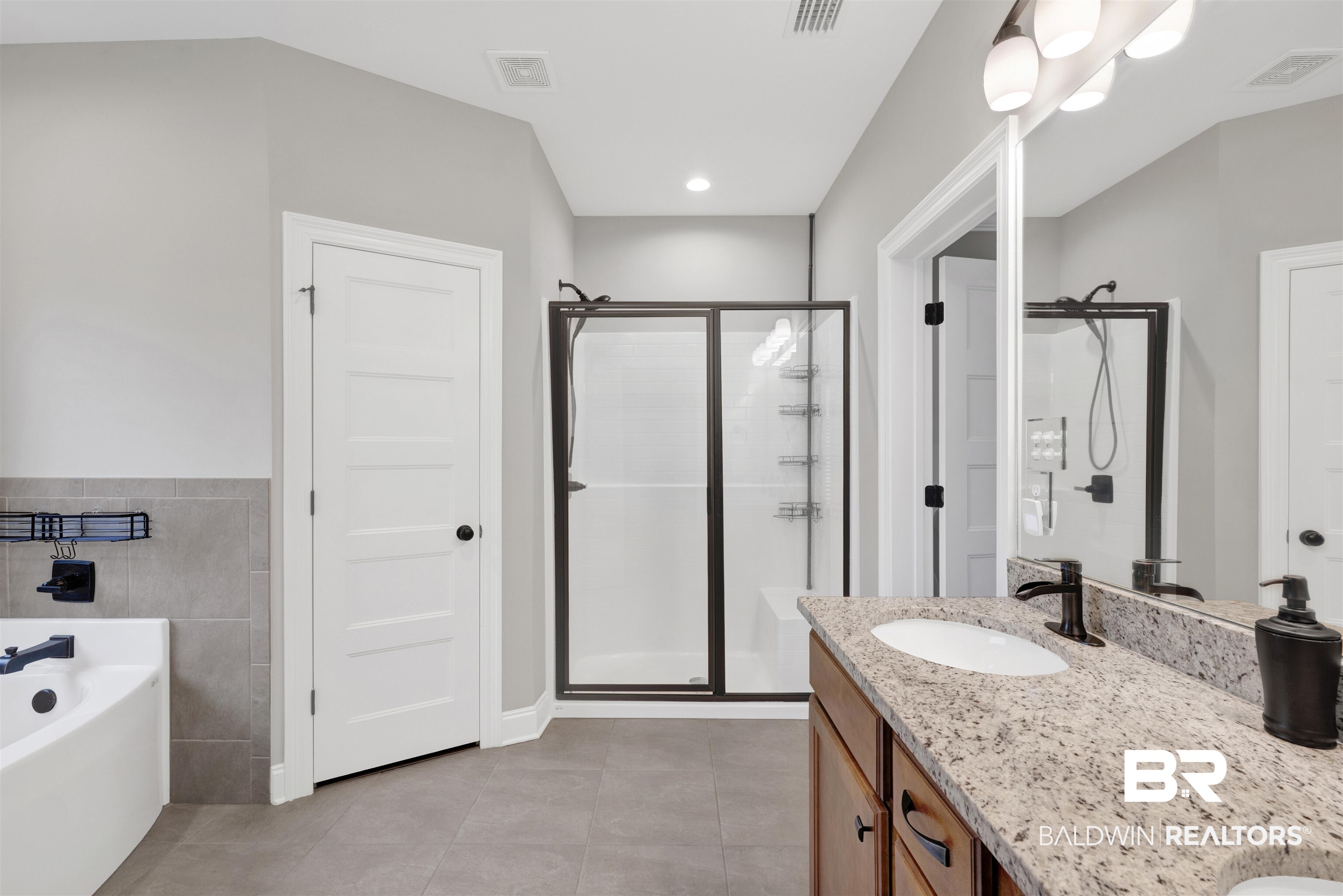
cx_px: 672
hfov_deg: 98.5
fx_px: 578
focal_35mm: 16
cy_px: 448
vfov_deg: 75.5
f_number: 11
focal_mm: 15.5
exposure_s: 1/15
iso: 400
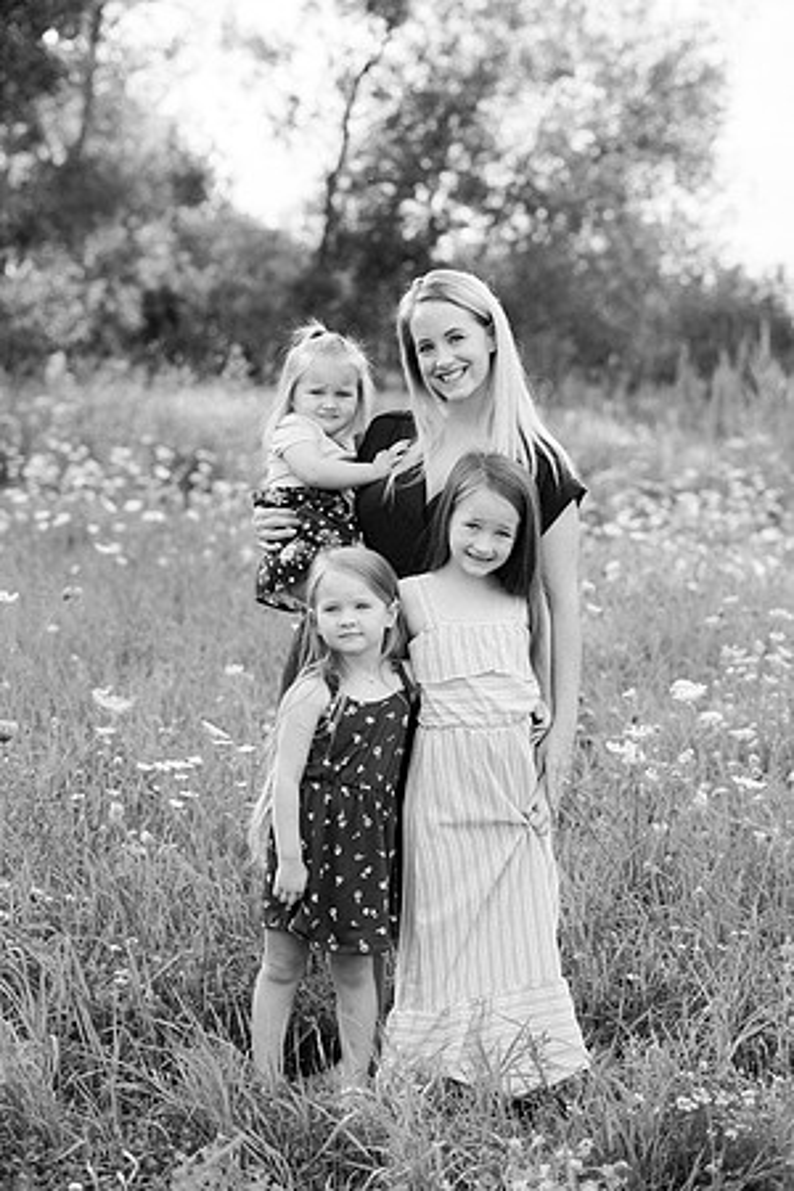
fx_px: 2713
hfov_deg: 16.7
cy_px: 596
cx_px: 397
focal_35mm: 82
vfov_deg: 24.8
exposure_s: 1/800
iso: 250
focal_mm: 82
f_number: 4.5
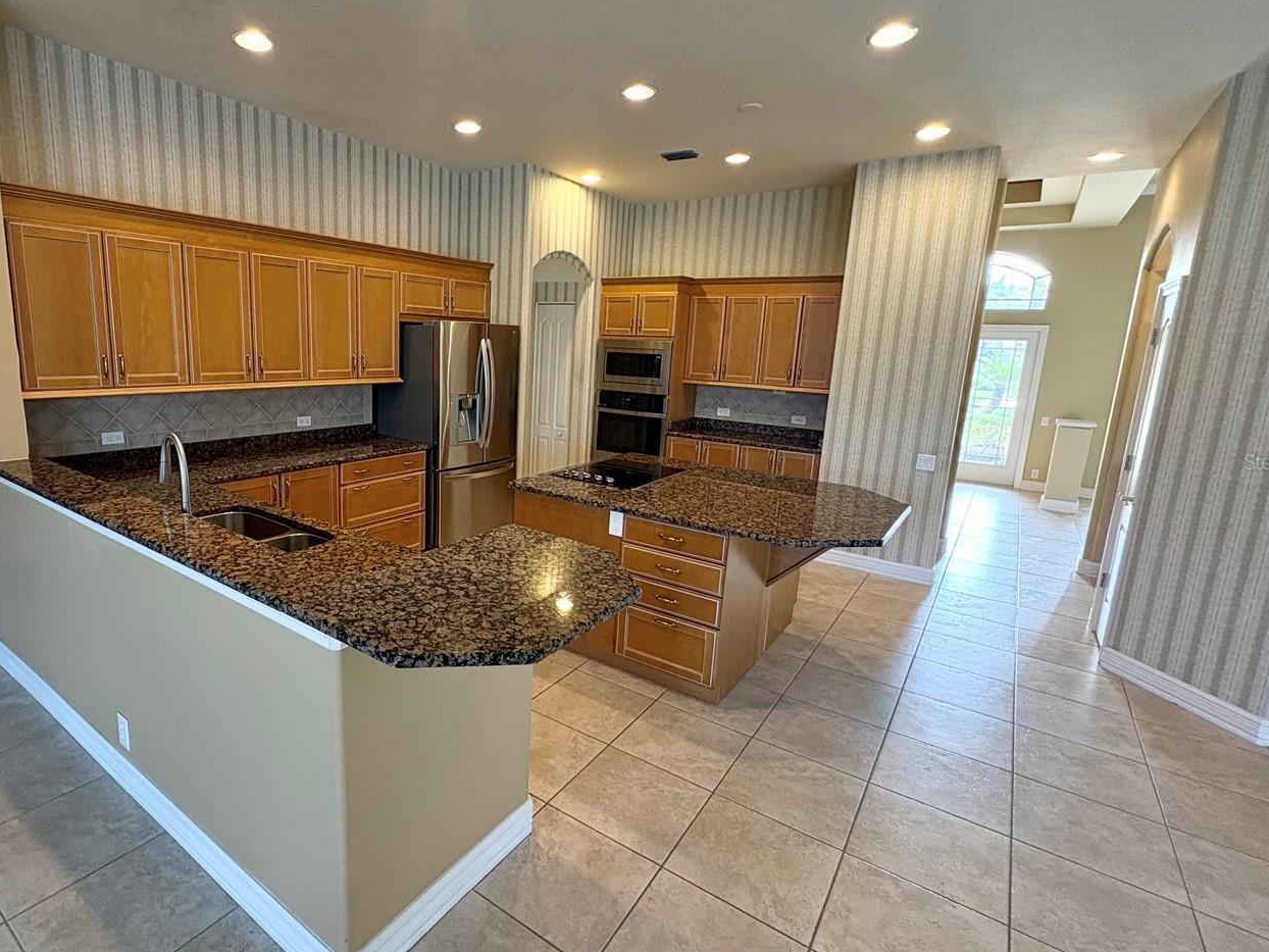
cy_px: 461
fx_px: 660
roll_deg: -0.7
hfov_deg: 86.9
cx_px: 524
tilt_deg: -11.4
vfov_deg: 71.6
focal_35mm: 18
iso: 160
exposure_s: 1/60
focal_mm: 2.22
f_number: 2.2
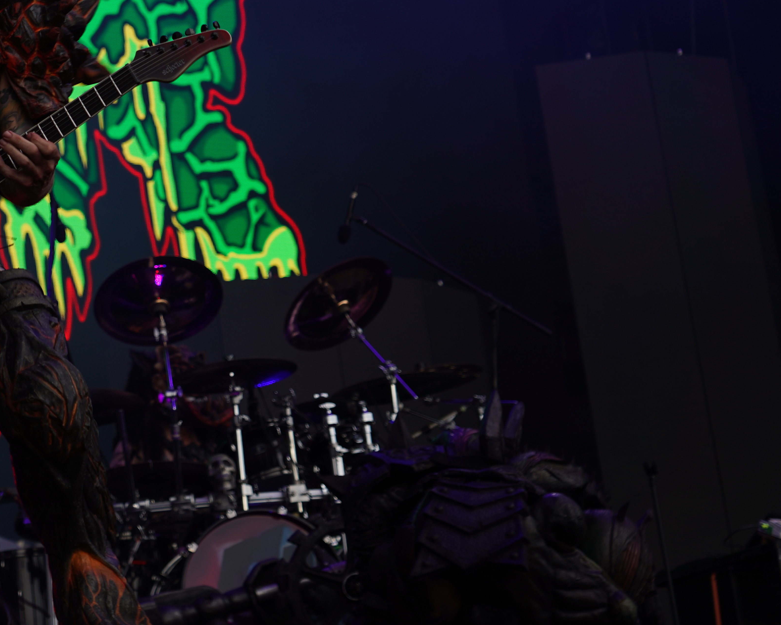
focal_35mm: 122
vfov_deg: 12.6
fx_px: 2820
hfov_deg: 15.6
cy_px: 165
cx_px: 79
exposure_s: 1/160
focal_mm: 69
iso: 100
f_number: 4.5
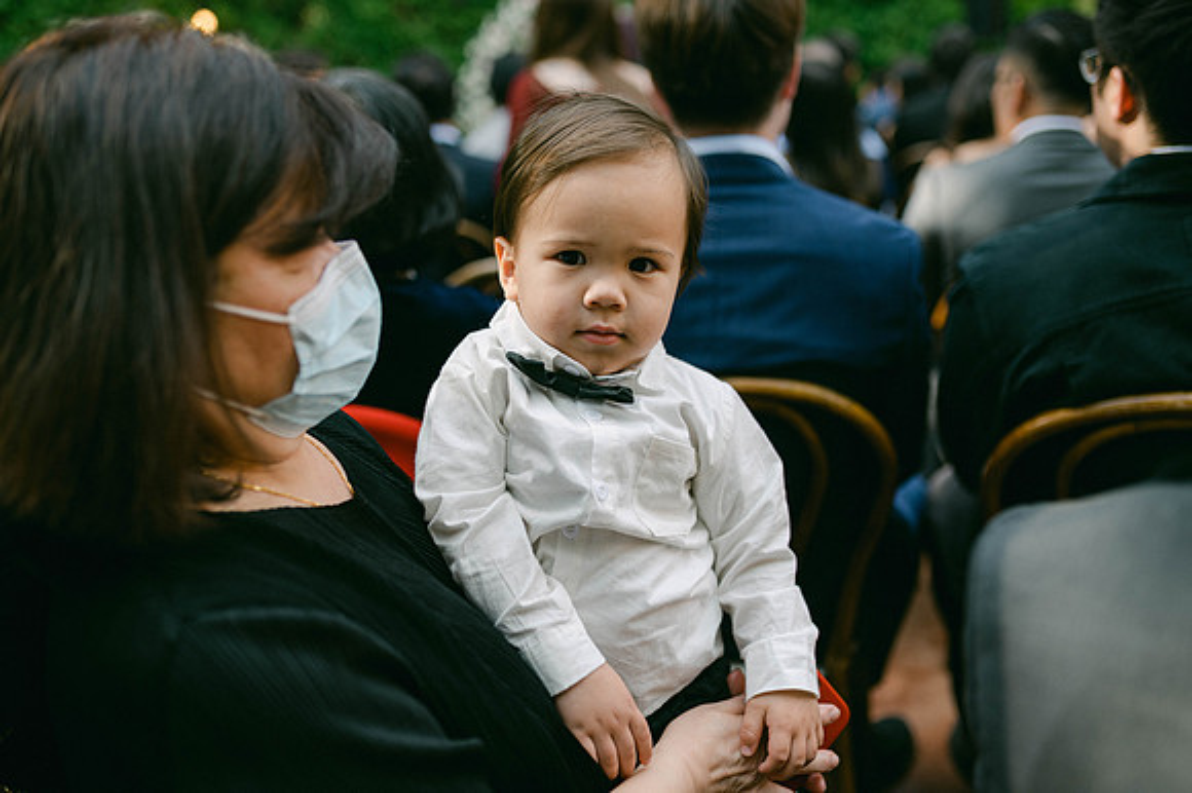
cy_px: 396
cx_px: 596
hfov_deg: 54.5
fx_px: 1158
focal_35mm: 35
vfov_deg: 37.8
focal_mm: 35
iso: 100
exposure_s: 1/500
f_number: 2
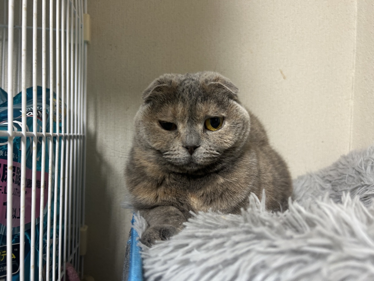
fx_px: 281
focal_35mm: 26
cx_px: 187
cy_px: 140
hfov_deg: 67.3
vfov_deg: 53.1
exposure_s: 1/60
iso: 250
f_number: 1.5
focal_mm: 5.7
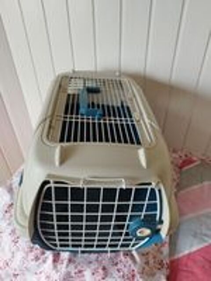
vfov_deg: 71.6
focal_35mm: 24
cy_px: 140
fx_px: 195
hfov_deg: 56.8
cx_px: 106
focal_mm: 5.89
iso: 290
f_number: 1.89
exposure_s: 1/50
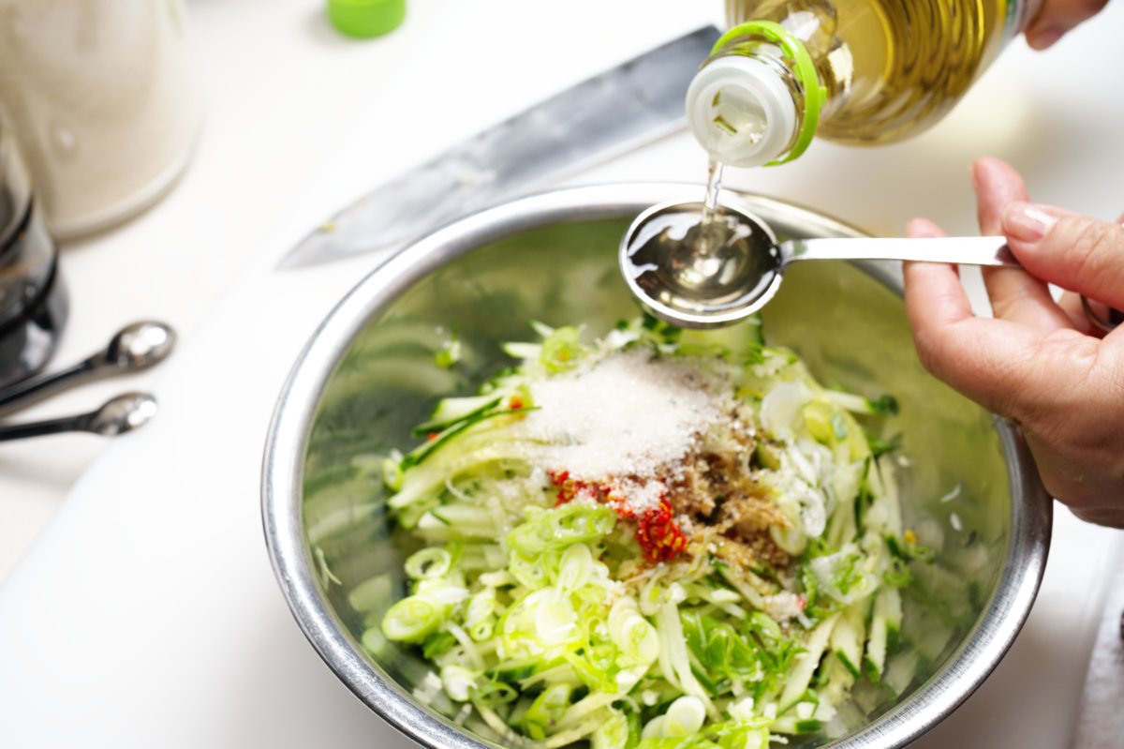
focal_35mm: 54
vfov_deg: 25.0
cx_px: 562
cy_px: 374
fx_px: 1685
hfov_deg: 36.9
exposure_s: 1/200
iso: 200
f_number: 8
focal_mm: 54
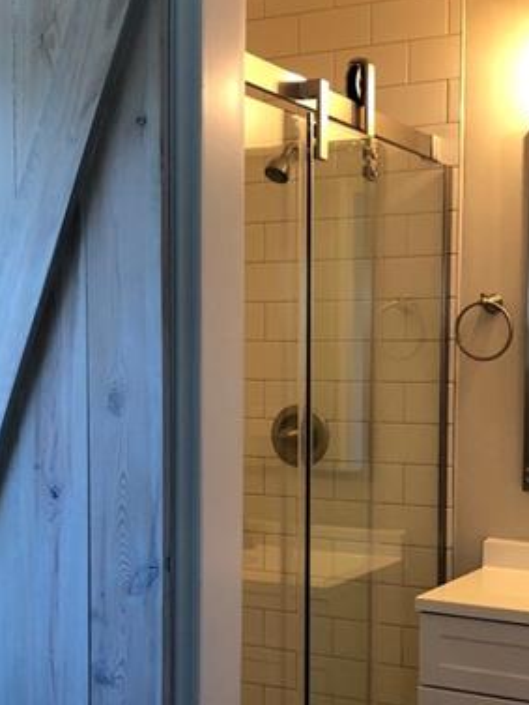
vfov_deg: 33.5
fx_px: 1161
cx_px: 325
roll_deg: -0.8
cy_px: 468
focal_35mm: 57
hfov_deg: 25.6
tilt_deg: -3.8
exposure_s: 1/30
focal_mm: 4
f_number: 1.8
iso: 25
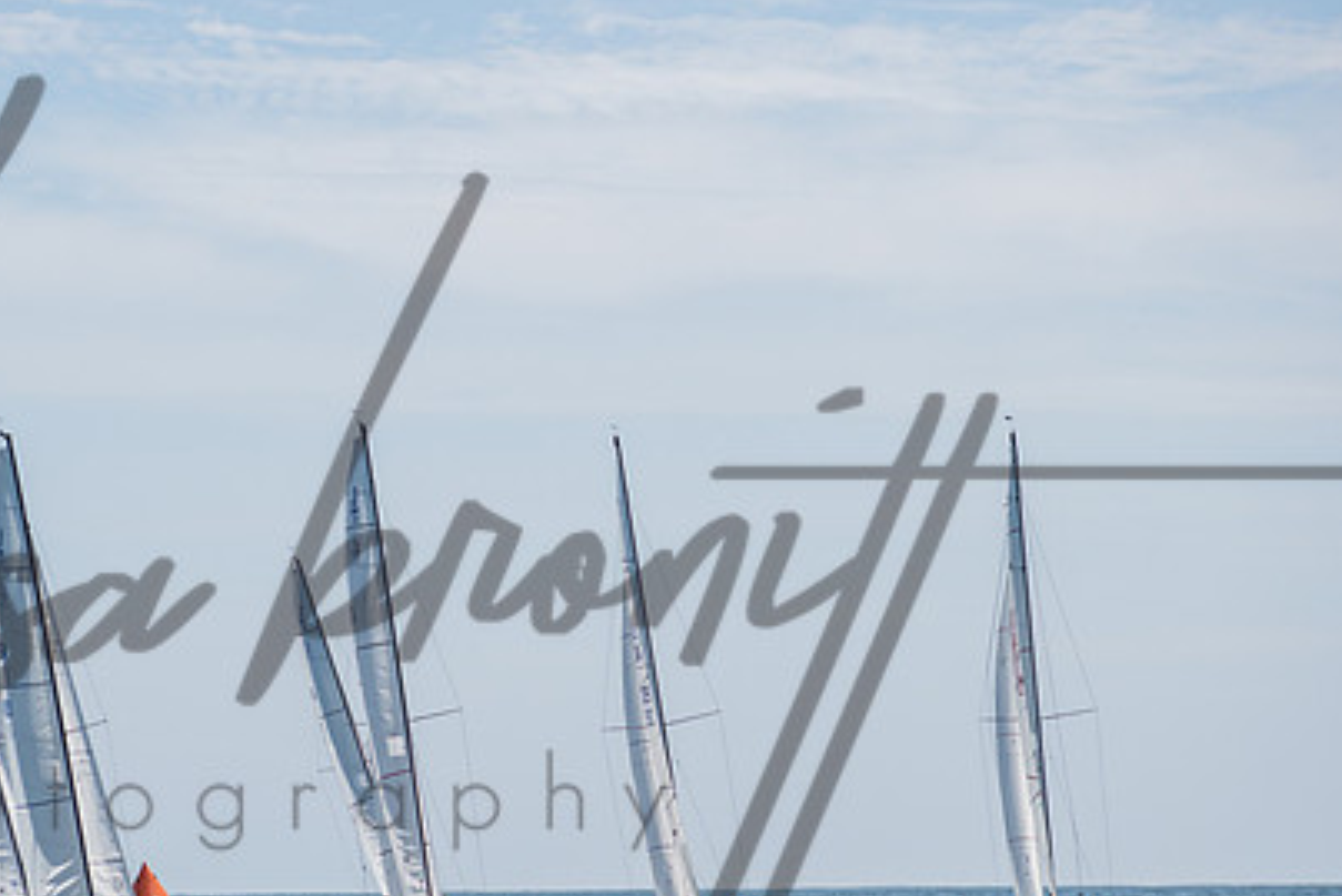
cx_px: 519
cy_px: 551
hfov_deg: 9.5
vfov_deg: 6.4
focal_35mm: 216
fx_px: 8054
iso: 200
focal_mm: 100
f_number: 6.3
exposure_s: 1/1250
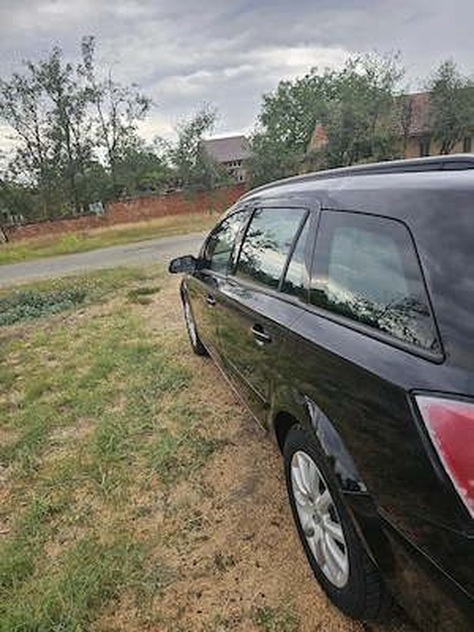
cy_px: 316
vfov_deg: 73.9
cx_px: 237
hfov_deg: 58.9
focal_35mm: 23
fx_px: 420
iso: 10
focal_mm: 6.3
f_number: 1.7
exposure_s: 1/196
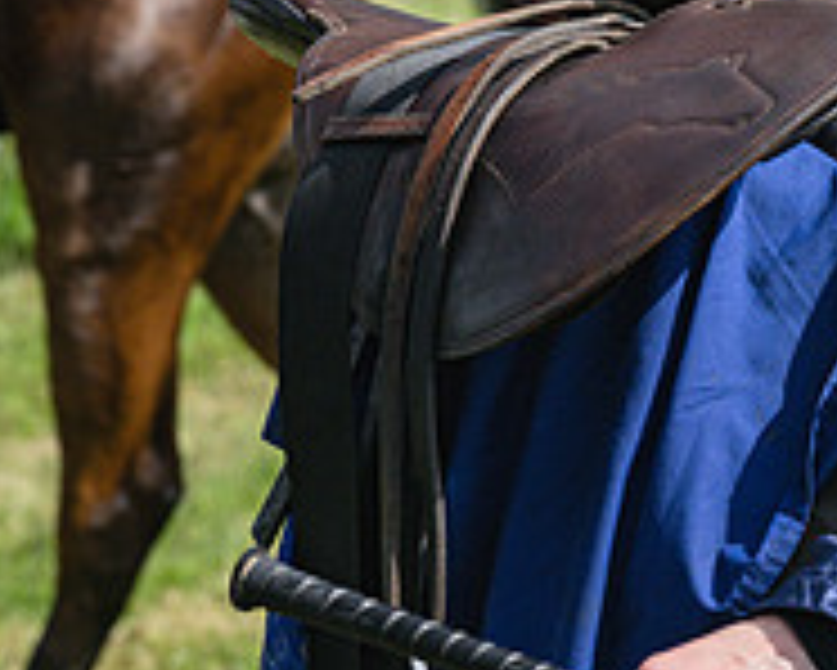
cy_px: 442
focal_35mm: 242
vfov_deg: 6.4
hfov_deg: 8.0
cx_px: 448
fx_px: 5998
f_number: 5
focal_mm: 70
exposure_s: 1/4000
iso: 400
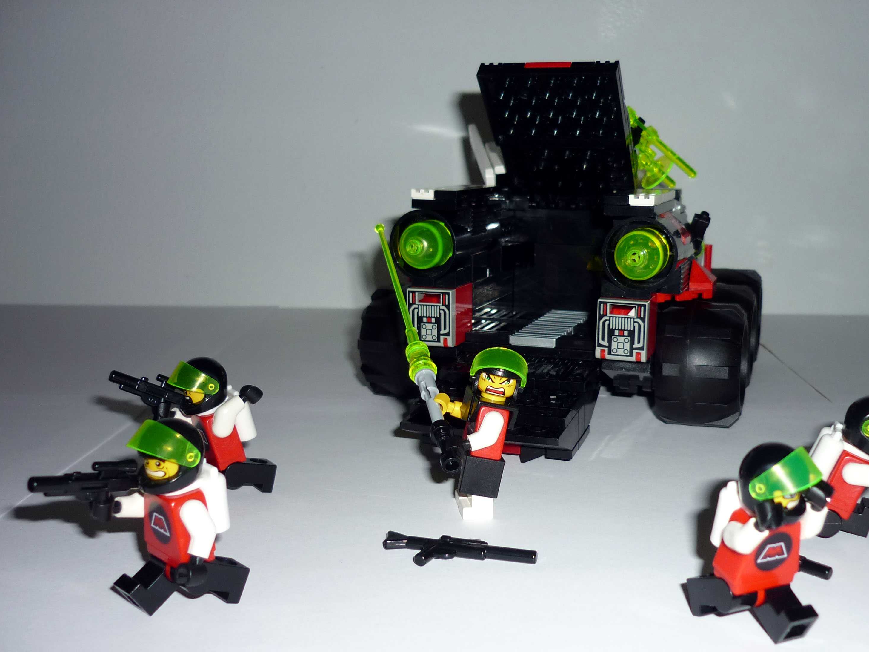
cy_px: 360
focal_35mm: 37
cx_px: 481
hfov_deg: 50.0
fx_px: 929
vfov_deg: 38.6
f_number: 2.8
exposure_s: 1/60
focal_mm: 5.5
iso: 100
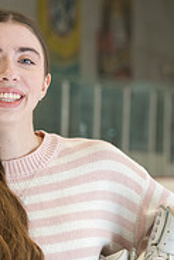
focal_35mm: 208
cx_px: 28
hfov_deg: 6.6
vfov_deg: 9.8
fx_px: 1505
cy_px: 220
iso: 1000
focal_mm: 85
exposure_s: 1/250
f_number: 5
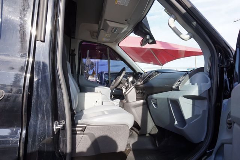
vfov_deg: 53.1
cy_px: 80
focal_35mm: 24
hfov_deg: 73.8
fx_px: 160
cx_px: 120
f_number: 7.1
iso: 100
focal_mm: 16
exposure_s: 1/100
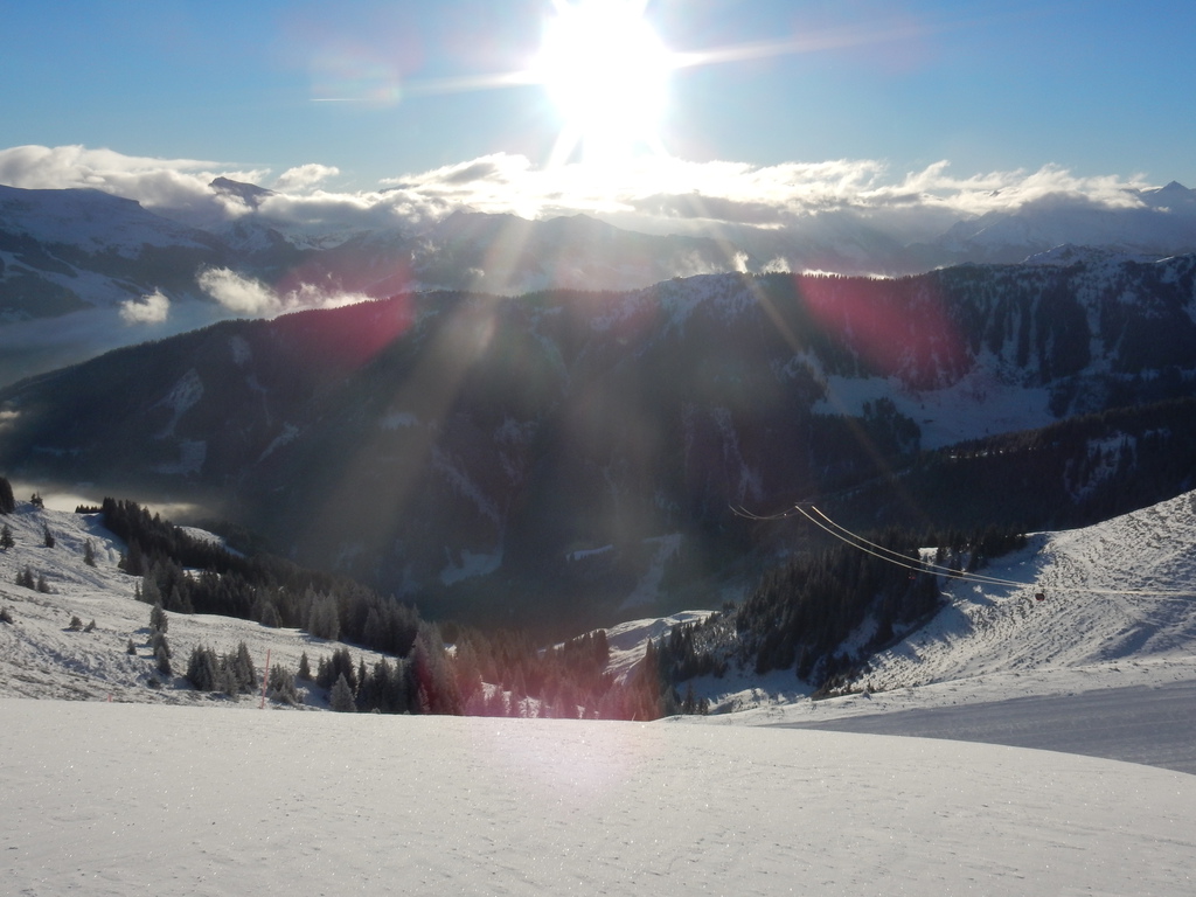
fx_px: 1244
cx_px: 598
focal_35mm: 36
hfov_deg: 51.4
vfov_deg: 39.7
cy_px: 448
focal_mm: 6.4
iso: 125
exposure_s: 1/2000
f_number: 4.5
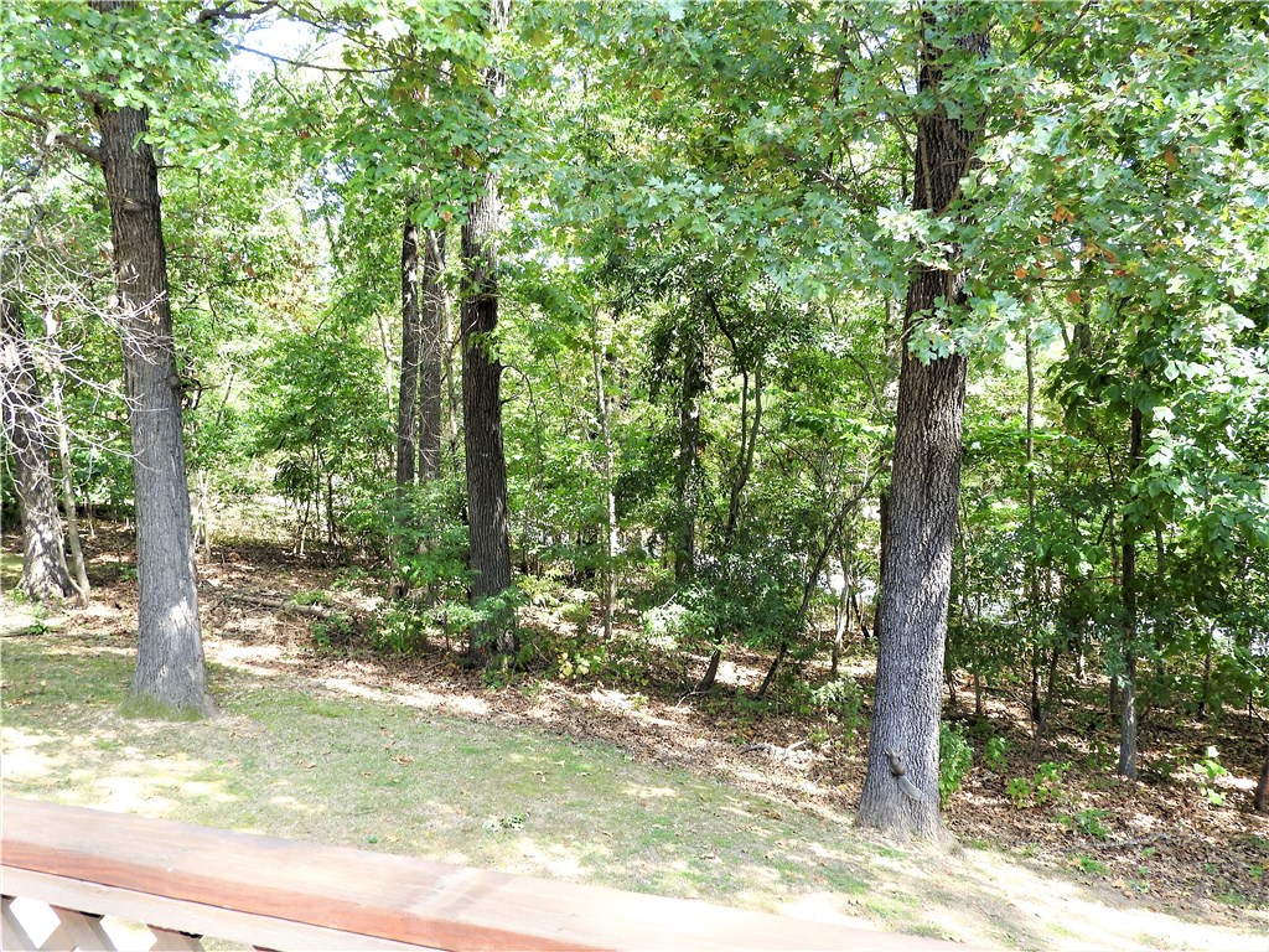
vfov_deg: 46.8
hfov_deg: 60.0
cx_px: 634
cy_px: 476
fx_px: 1100
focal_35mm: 30
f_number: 3.5
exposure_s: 1/60
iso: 100
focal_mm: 5.4
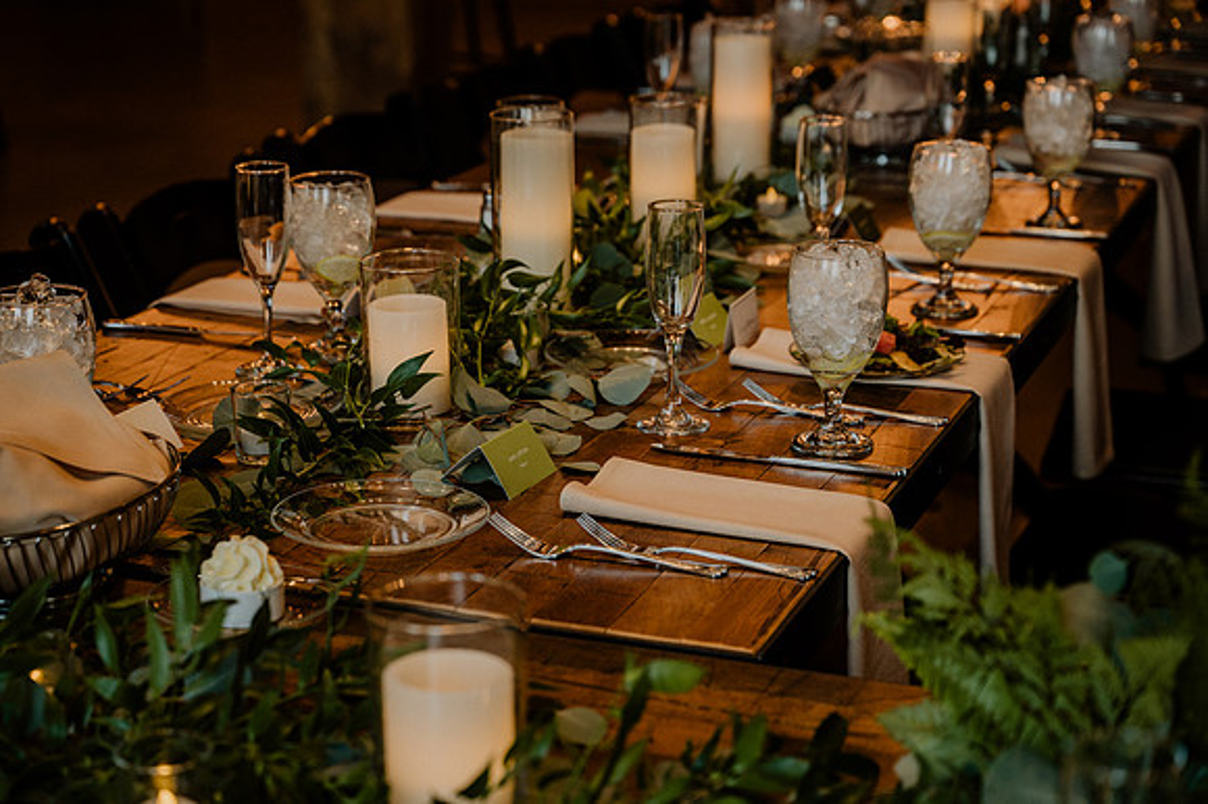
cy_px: 402
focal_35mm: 72
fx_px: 2400
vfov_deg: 19.0
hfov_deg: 28.3
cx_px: 596
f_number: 4
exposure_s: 1/250
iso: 1000
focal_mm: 70
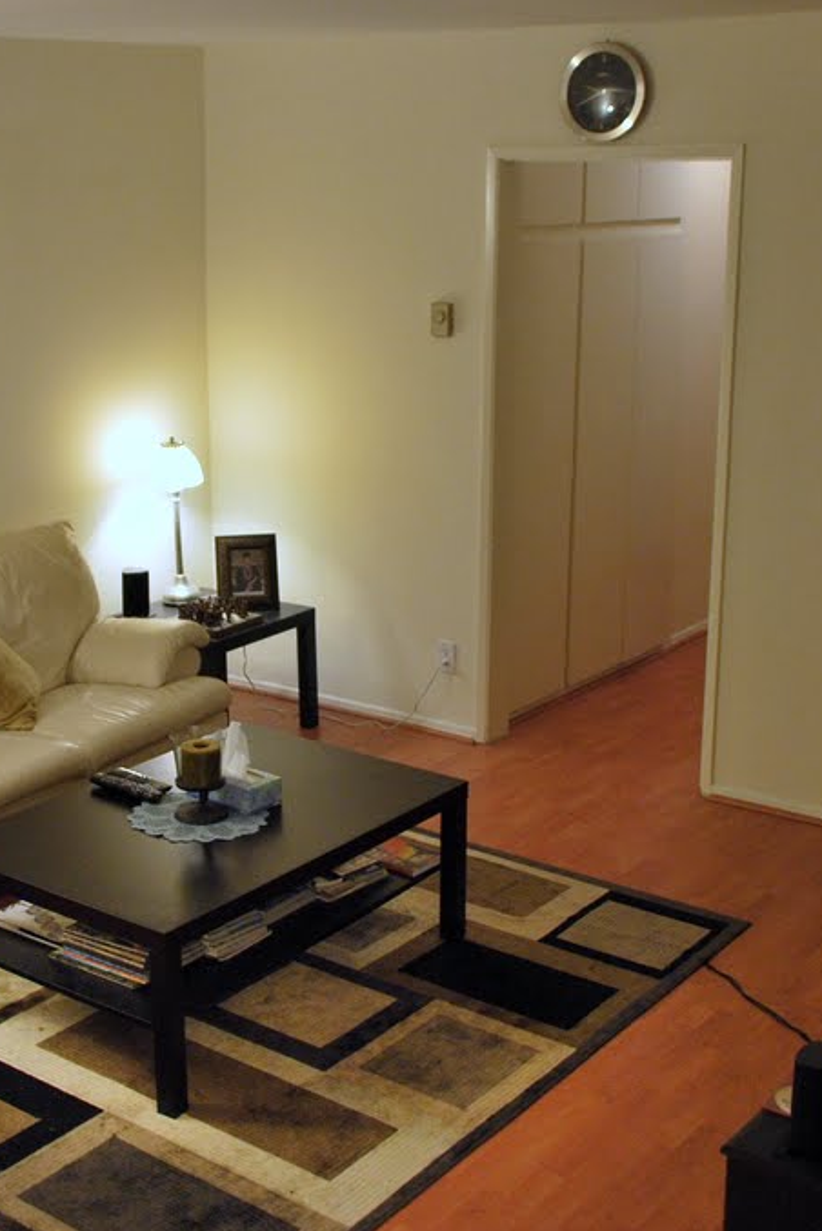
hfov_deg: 26.8
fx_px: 1711
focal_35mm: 50
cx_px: 267
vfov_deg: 39.6
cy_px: 609
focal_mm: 22
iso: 400
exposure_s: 1/30
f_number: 3.8
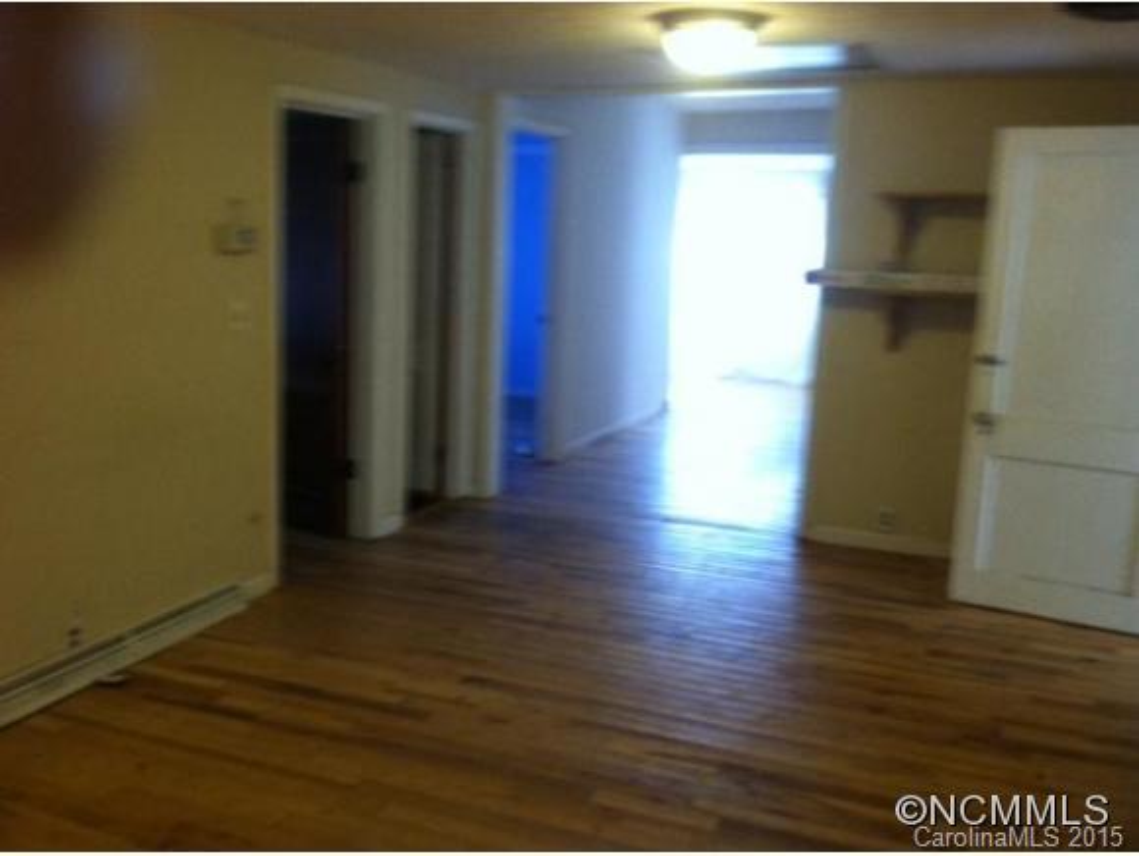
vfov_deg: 40.8
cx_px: 570
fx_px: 1153
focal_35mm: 35
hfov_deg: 52.6
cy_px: 428
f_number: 2.8
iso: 200
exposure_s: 1/15
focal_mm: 3.85
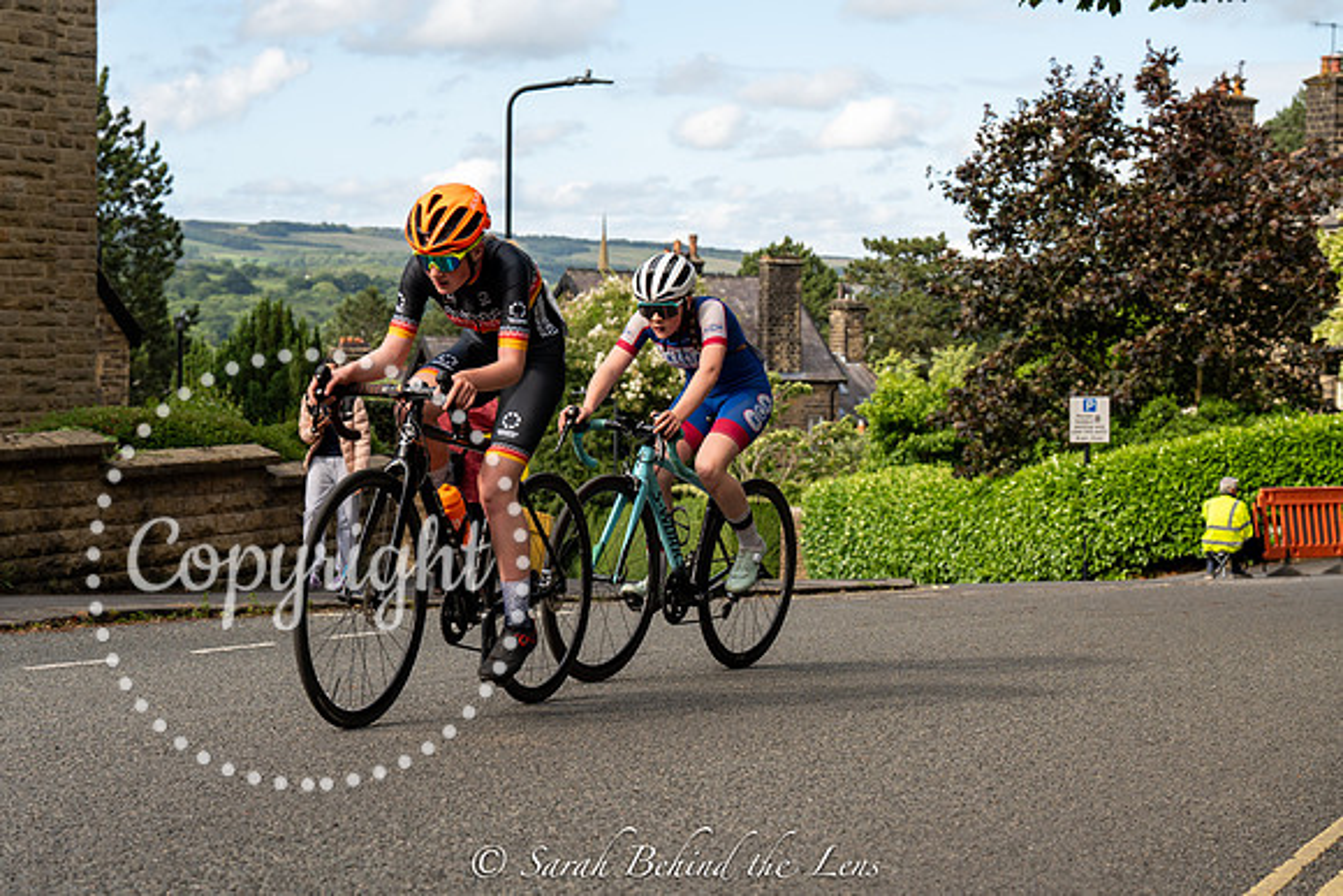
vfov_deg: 19.5
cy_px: 448
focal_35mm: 70
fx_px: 2612
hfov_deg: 28.8
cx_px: 672
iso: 400
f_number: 6.3
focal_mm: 70
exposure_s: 1/640
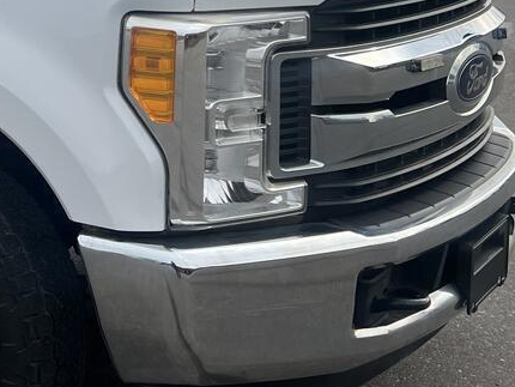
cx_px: -186
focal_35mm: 87
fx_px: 1295
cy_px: 26
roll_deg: +1.5
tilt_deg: -8.7
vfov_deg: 16.7
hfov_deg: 20.3
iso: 50
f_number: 1.5
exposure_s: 1/3257
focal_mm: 5.7
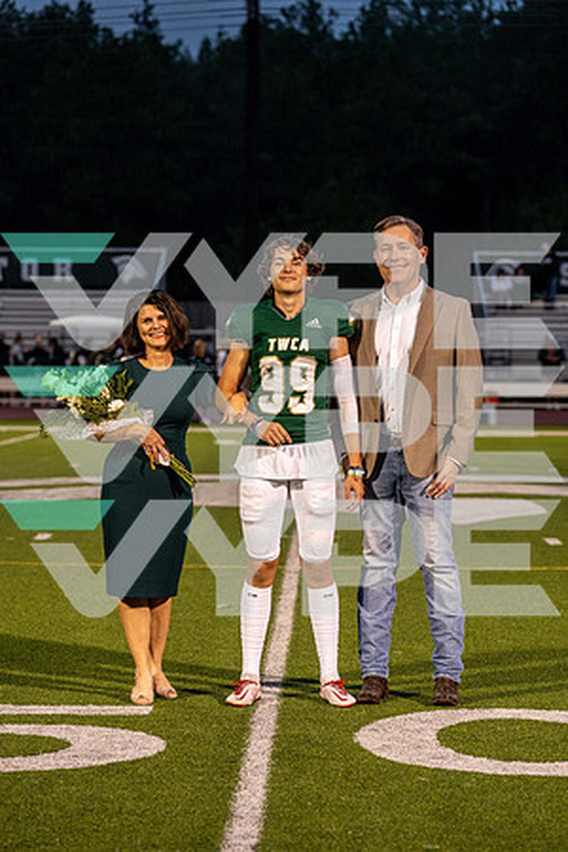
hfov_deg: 11.0
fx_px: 2958
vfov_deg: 16.4
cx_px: 284
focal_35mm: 125
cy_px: 426
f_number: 4.5
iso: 800
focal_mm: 125
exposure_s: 1/125
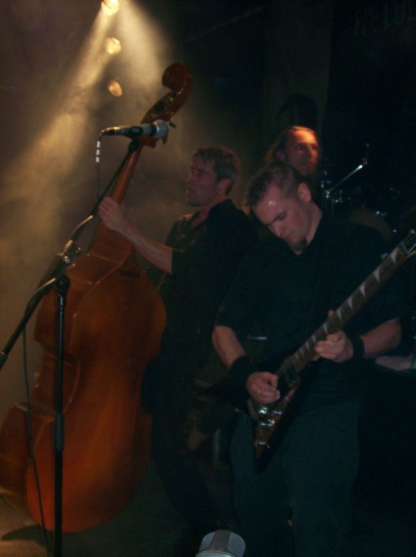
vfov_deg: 42.1
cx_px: 208
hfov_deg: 32.1
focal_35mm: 45
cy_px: 278
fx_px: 723
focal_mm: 7.6
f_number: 3
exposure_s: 1/73.1
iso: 80
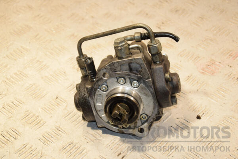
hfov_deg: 23.4
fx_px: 575
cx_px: 119
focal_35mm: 87
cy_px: 80
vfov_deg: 15.7
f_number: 6.3
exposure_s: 1/200
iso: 800
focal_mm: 58
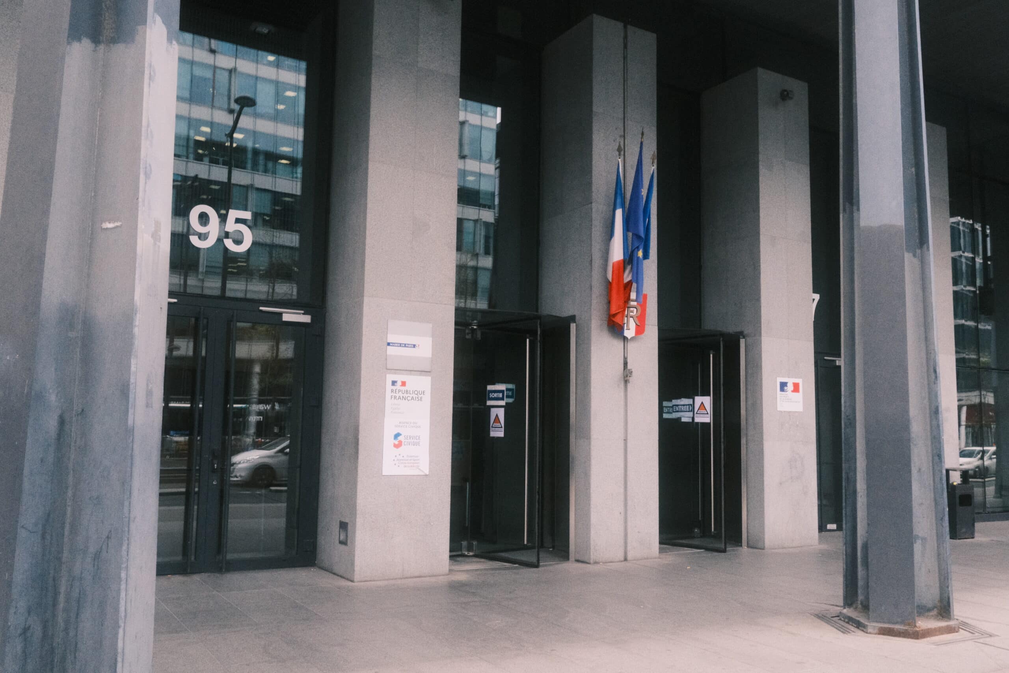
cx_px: 504
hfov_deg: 61.9
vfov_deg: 43.6
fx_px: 841
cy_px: 336
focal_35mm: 30
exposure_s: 1/100
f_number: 16
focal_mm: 19.9
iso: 8000
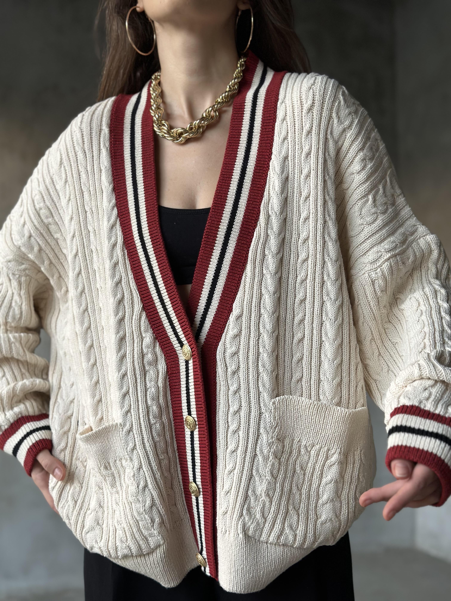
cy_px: 300
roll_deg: +0.3
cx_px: 226
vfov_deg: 39.7
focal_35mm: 48
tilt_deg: +1.9
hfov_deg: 30.3
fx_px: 834
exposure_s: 1/60
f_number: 1.78
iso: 200
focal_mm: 6.86
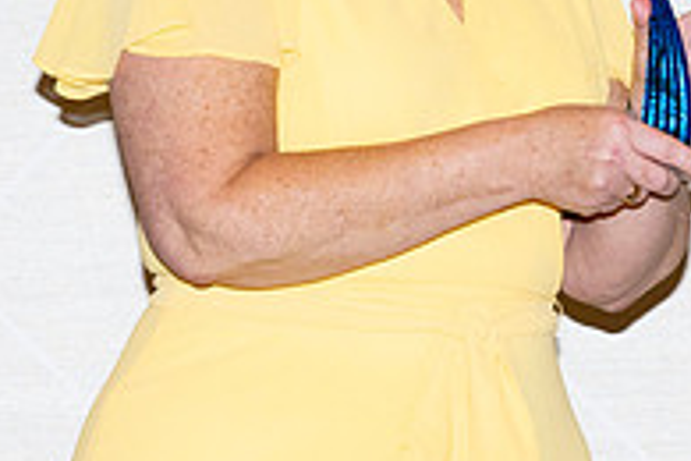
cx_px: 790
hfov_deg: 5.5
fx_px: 7197
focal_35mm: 375
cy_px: 120
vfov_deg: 3.7
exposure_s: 1/200
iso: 800
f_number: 5.6
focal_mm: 83
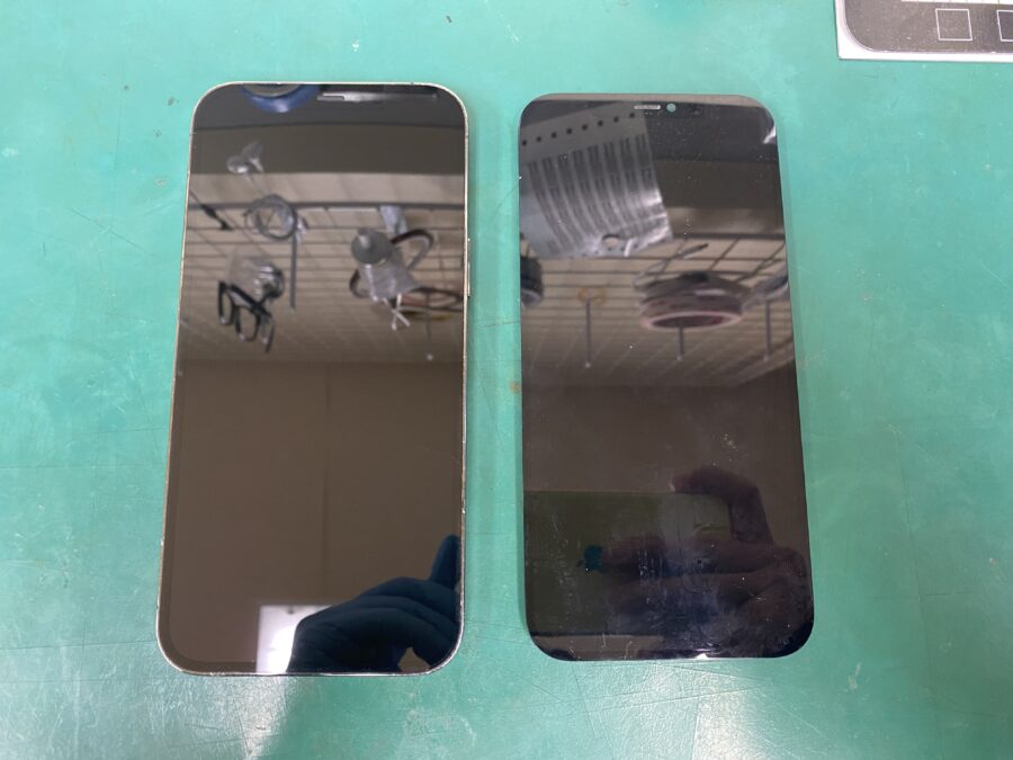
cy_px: 380
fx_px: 761
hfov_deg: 67.3
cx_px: 506
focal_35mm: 26
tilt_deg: -79.4
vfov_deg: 53.1
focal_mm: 4.25
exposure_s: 1/50
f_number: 1.8
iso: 200
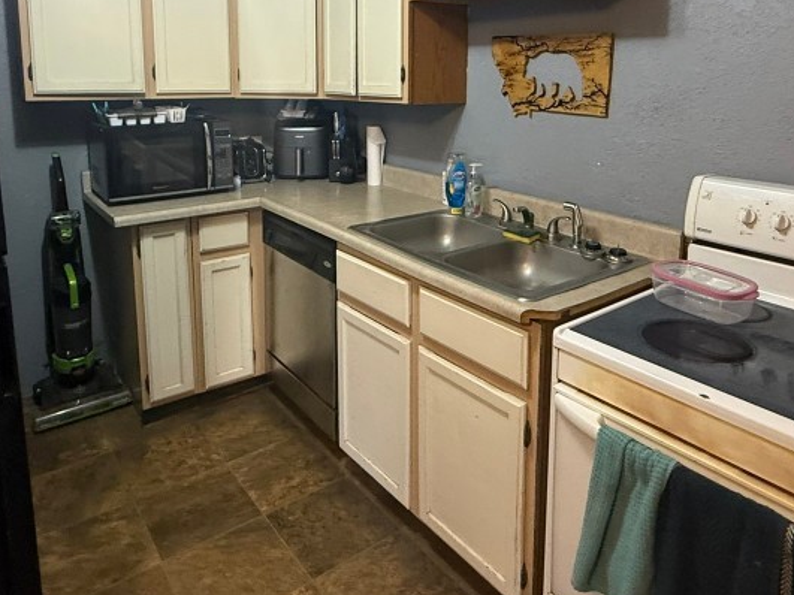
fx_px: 619
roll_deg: -1.1
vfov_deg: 49.5
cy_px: 157
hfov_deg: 65.3
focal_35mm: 27
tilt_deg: -6.4
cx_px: 396
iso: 400
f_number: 2.2
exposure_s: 1/60
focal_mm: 2.22
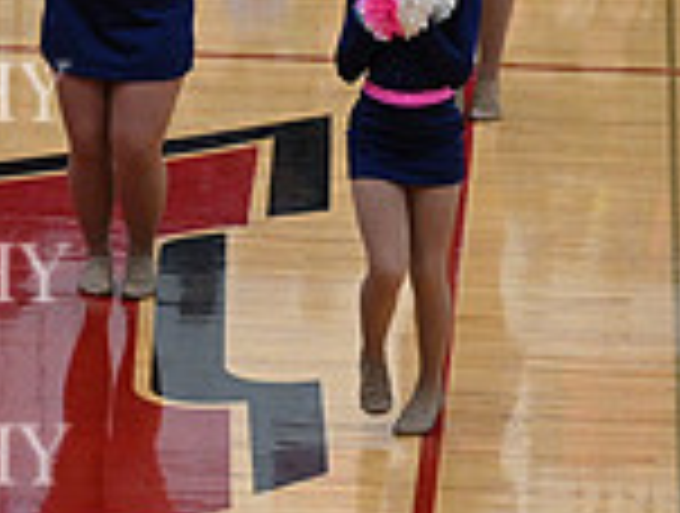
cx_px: -581
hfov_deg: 5.7
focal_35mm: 339
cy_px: 182
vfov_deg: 4.4
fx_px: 6675
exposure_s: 1/400
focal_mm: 92
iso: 4000
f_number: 4
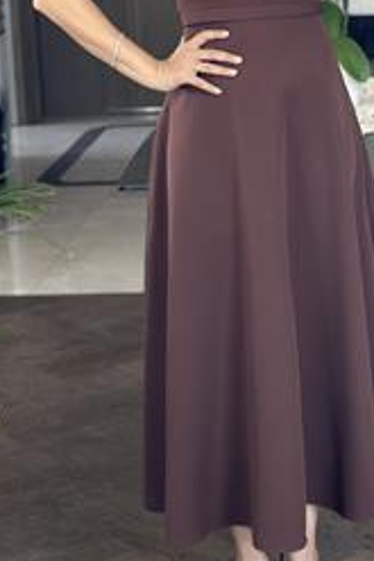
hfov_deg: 13.4
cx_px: 261
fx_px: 1592
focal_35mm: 102
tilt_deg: -20.1
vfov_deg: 19.9
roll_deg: +2.1
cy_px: 163
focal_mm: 6.86
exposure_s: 1/60
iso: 125
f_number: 1.78
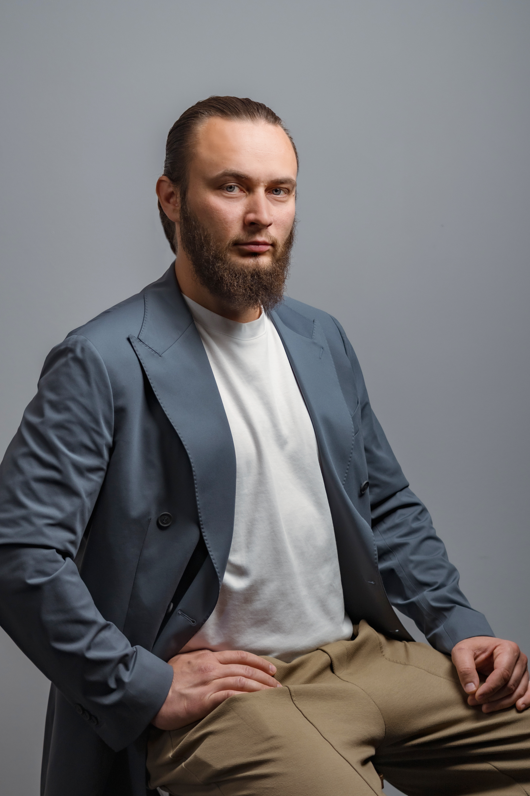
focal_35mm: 105
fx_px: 2309
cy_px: 449
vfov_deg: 19.5
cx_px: 244
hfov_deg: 13.1
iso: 200
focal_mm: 61
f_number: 4
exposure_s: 1/125
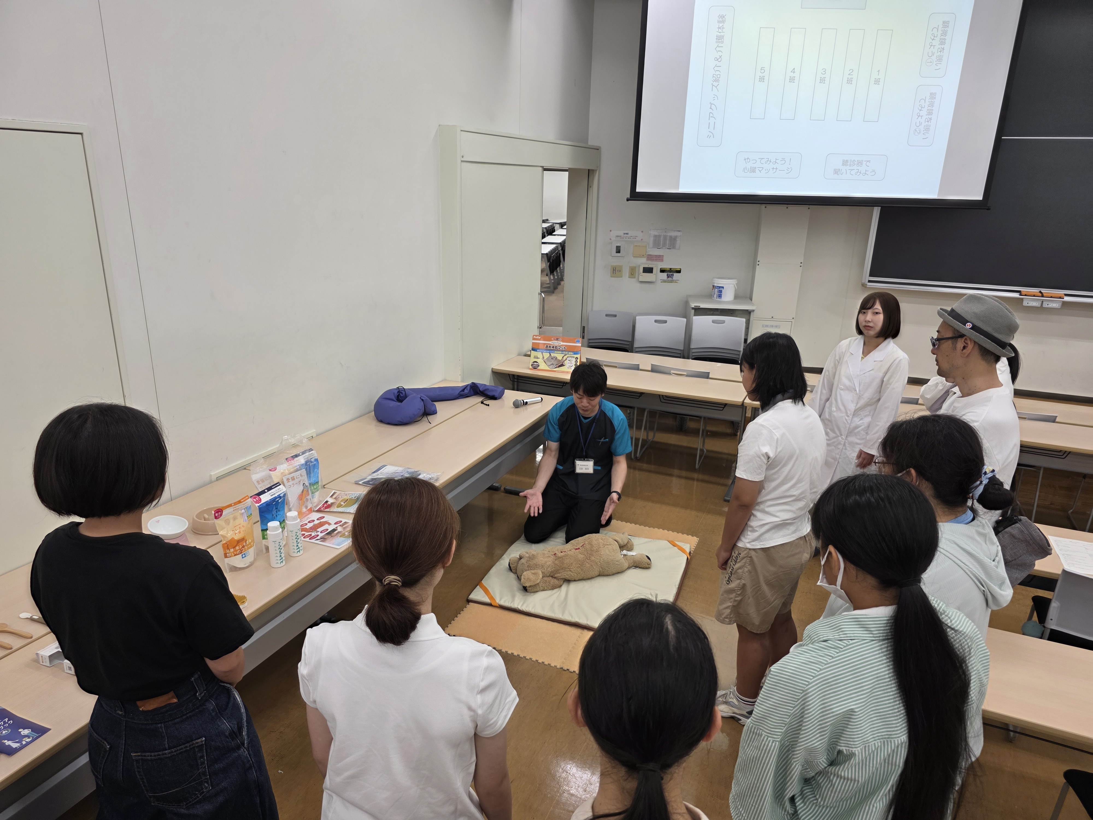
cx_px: 546
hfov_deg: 73.9
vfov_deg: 58.9
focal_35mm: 23
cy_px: 410
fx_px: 726
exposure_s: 1/100
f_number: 1.7
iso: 50
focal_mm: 6.3
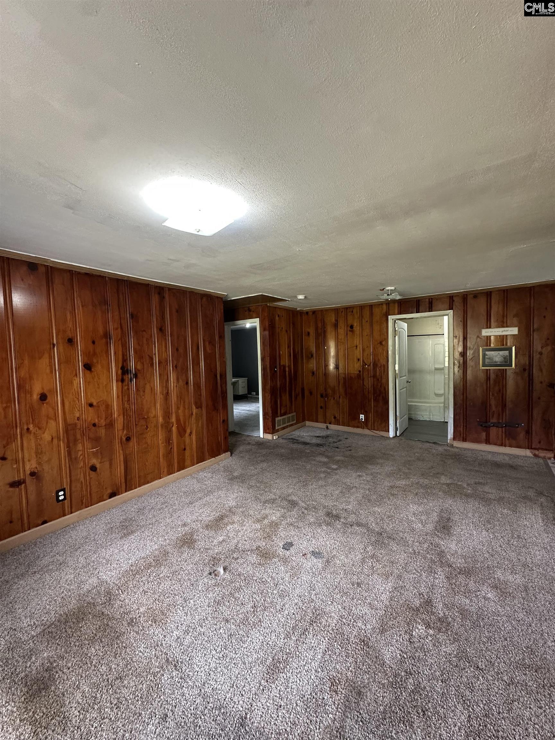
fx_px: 299
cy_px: 370
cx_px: 278
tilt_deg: -0.3
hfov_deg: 85.7
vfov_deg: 102.1
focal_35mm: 14
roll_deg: +1.3
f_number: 2.2
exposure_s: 1/60
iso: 250
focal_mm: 2.22
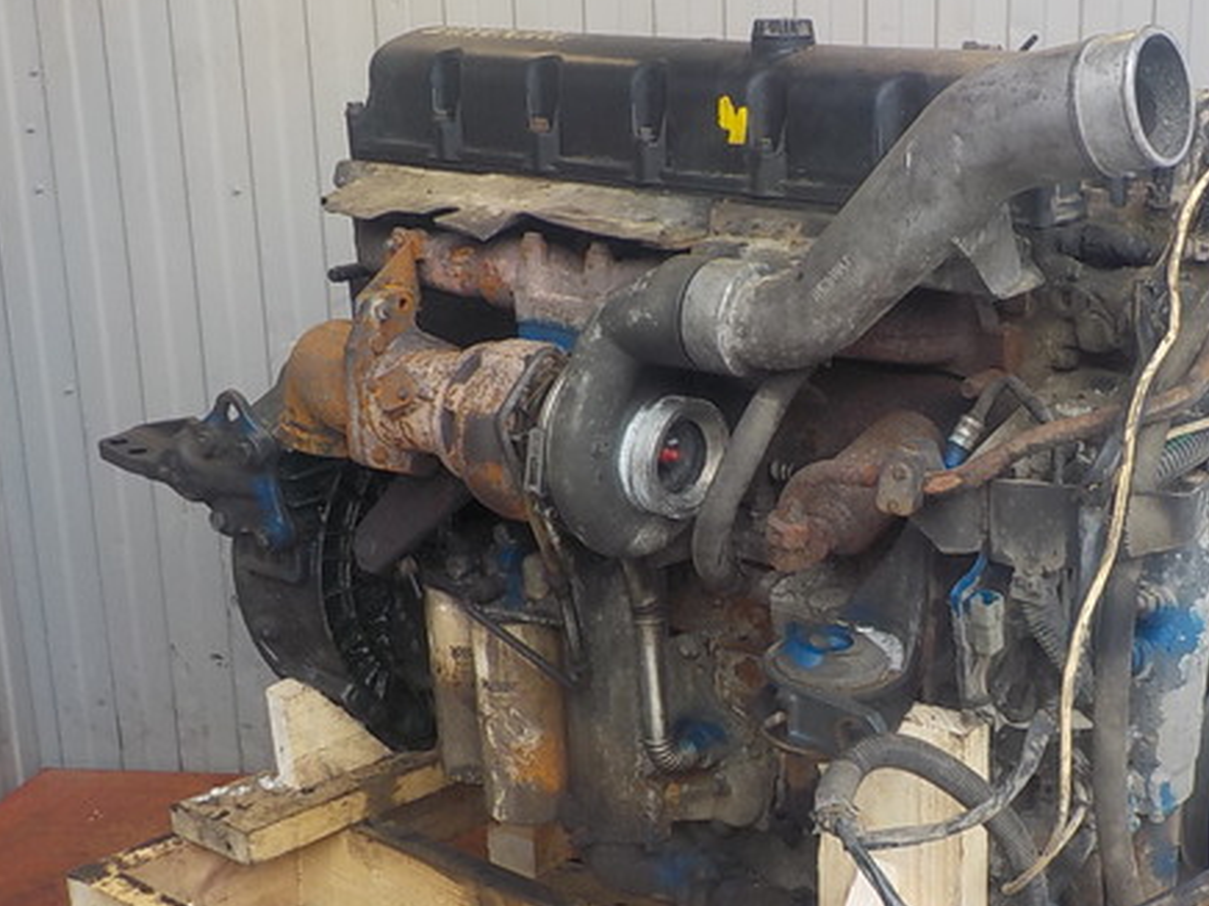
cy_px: 532
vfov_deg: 32.8
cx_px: 857
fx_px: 1537
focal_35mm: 44
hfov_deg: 42.0
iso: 125
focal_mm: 4.1
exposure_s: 1/30
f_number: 3.3
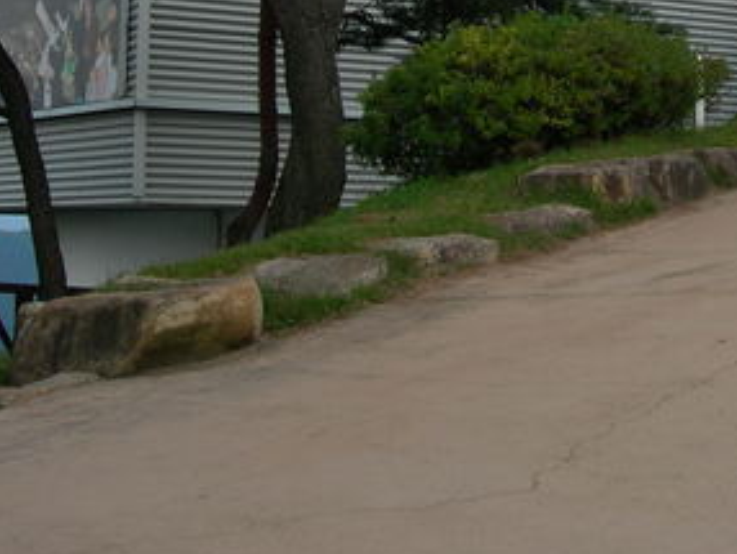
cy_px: -35
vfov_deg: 15.5
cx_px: 688
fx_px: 1982
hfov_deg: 20.6
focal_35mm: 93
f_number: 4.8
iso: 50
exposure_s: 1/153
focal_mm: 7.8
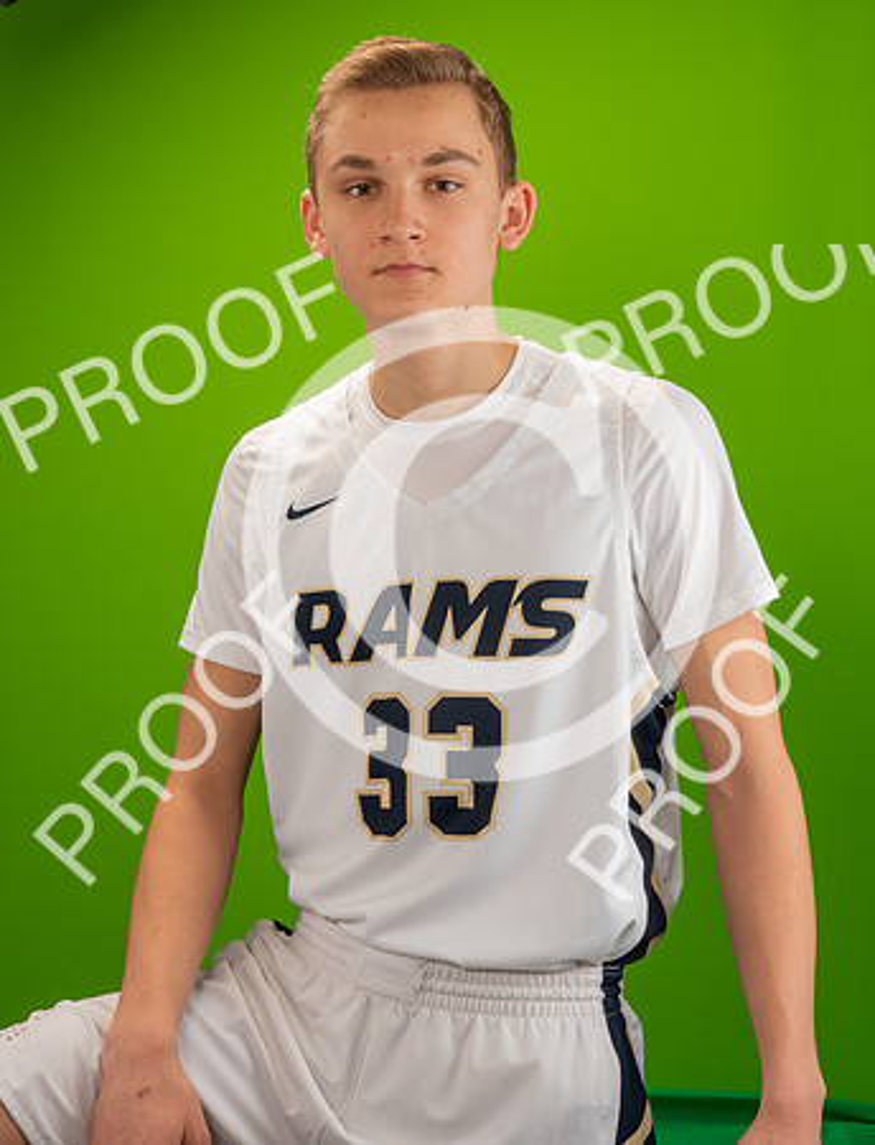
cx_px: 431
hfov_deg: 23.5
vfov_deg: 30.4
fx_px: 2105
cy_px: 546
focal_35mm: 63
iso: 800
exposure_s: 1/60
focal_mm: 42
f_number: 18
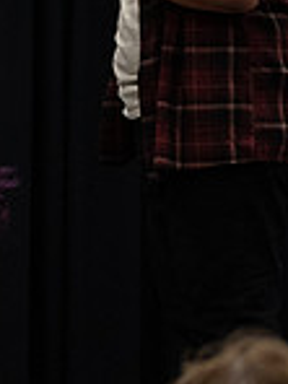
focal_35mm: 438
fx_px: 4859
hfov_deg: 3.3
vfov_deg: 4.5
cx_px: -436
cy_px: -21
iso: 5000
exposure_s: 1/160
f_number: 5
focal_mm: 116
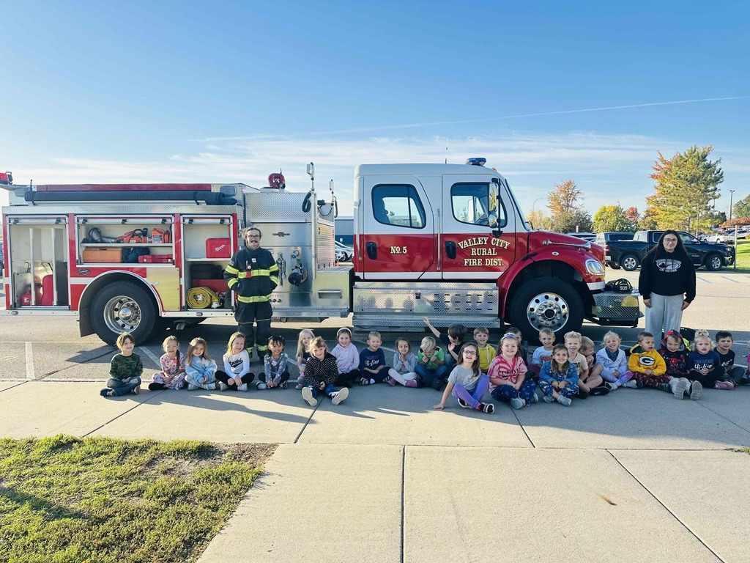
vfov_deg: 56.8
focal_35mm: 24
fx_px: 520
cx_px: 375
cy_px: 282
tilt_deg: -4.6
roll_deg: -0.4
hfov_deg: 71.6
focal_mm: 6.86
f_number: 1.78
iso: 80
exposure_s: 1/1812
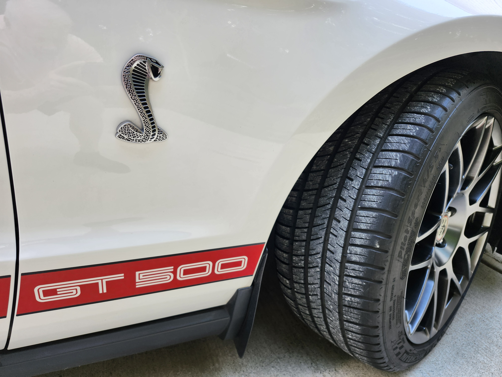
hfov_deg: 73.9
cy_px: 188
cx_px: 251
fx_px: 334
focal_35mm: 23
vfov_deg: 58.9
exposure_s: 1/180
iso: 64
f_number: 1.8
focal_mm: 5.54
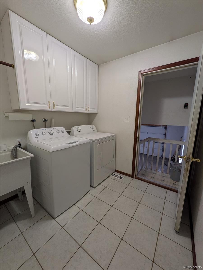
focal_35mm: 14
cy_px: 135
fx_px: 109
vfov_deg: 102.1
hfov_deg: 85.7
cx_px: 102
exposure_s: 1/30
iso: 48
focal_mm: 1.83
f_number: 2.2
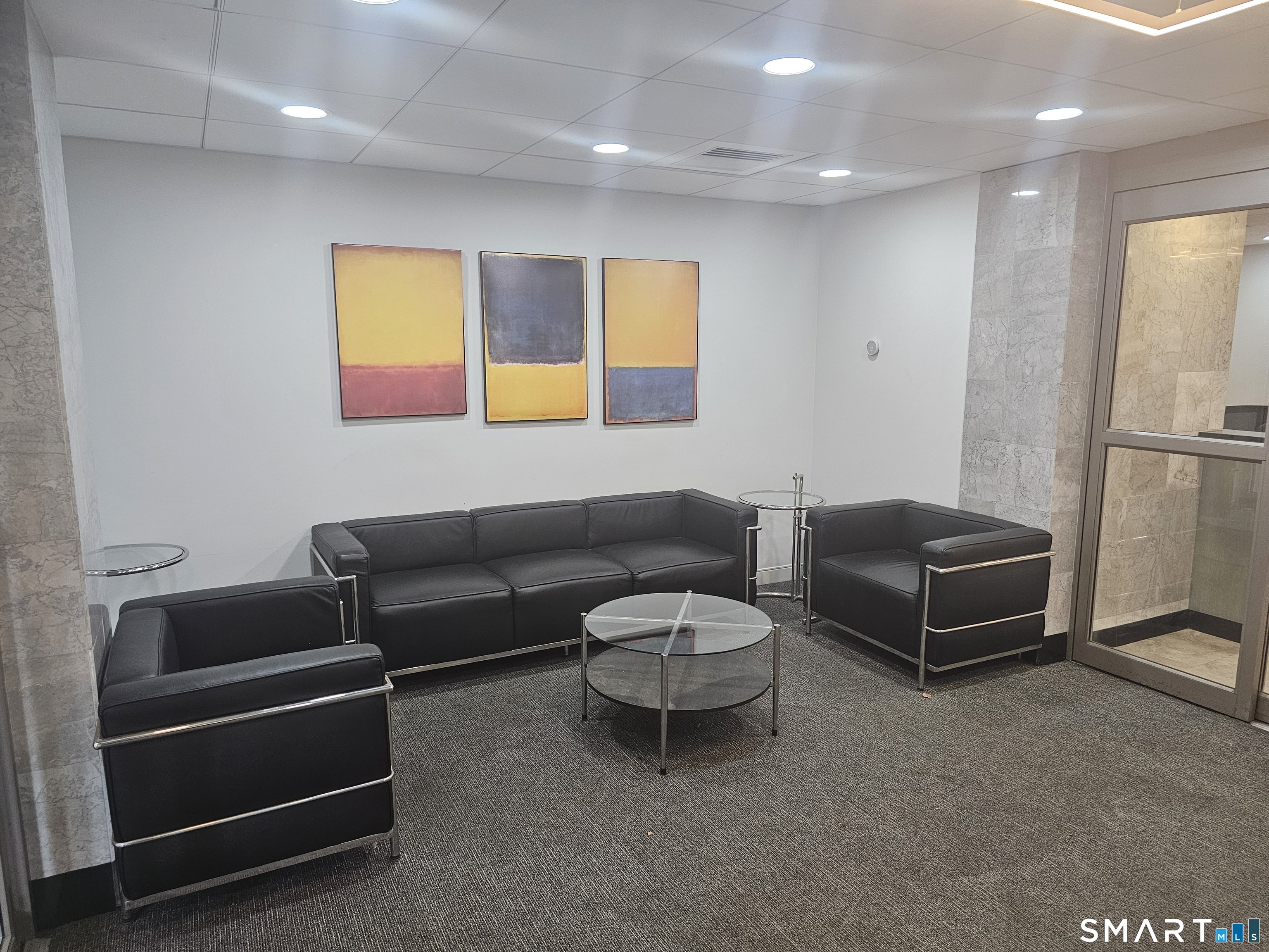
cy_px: 476
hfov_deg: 73.9
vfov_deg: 58.9
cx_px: 634
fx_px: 843
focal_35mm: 23
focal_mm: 6.3
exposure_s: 1/120
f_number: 1.7
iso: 320
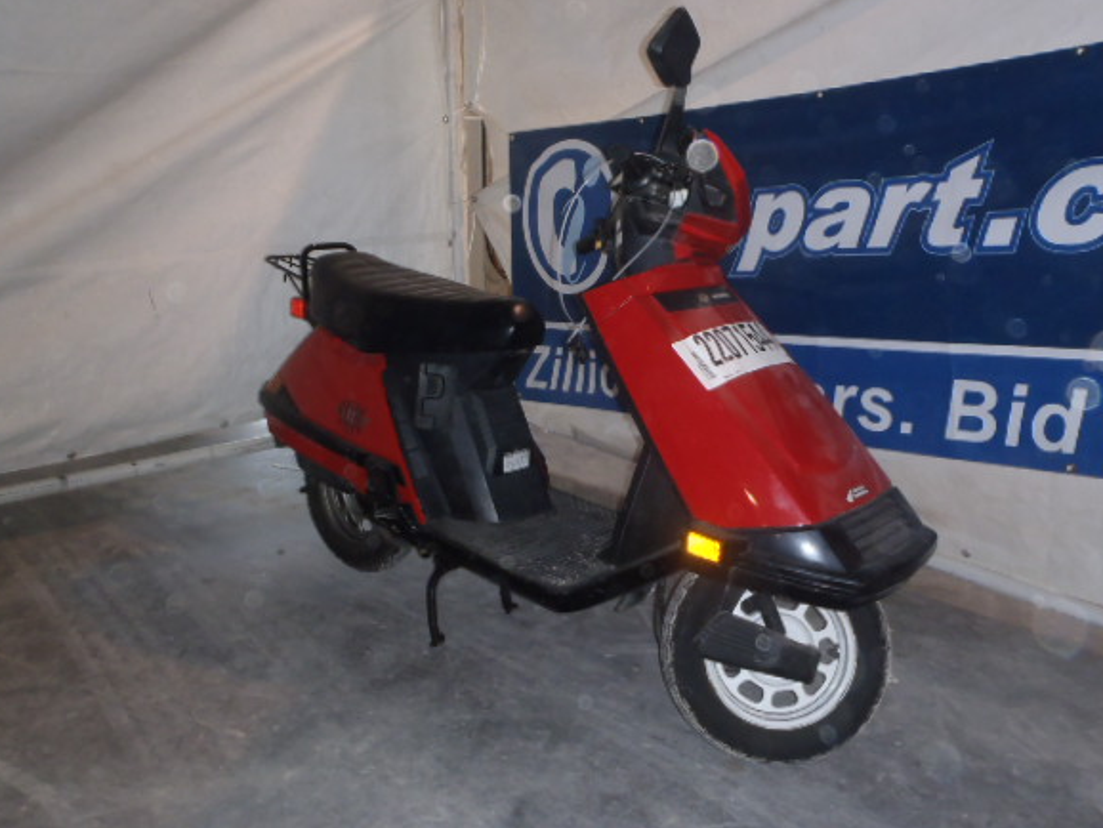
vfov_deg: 45.4
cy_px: 387
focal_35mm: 31
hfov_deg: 58.3
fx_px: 988
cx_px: 525
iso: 200
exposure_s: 1/30
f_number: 3.5
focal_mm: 5
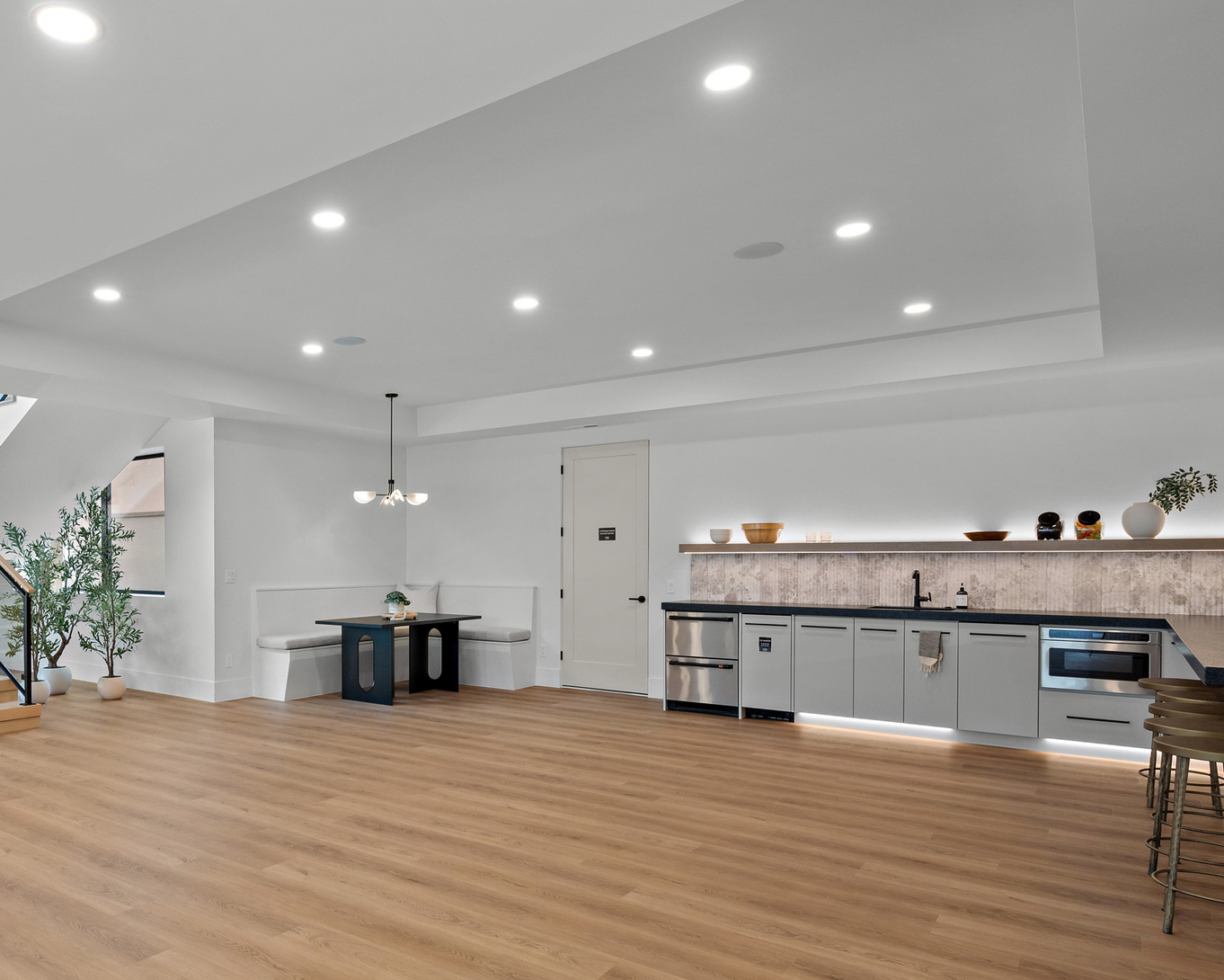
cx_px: 357
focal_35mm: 24
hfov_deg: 67.2
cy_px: 566
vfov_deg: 58.5
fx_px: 870
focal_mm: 17
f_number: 8
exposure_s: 1/4
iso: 500
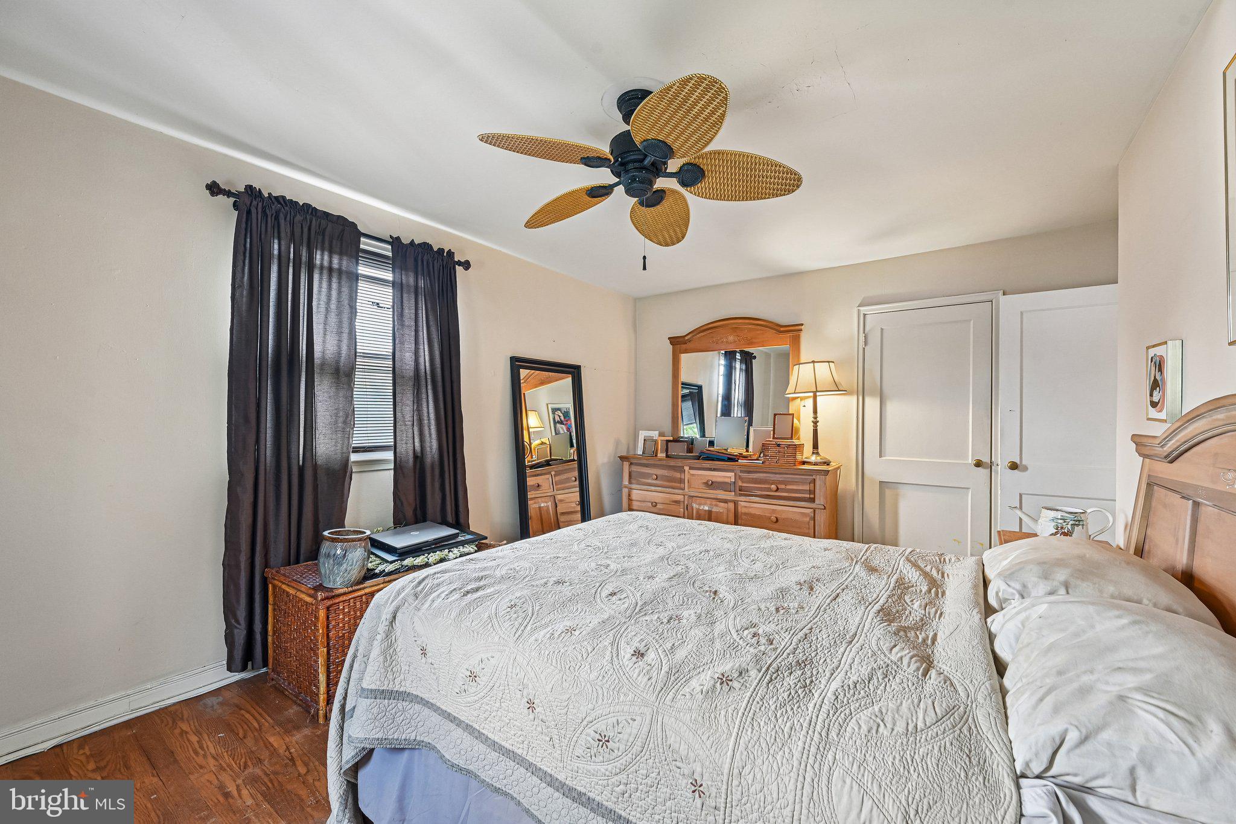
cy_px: 412
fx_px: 481
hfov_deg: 104.3
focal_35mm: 14
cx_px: 618
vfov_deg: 81.2
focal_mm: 14
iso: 400
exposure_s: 1/10
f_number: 8
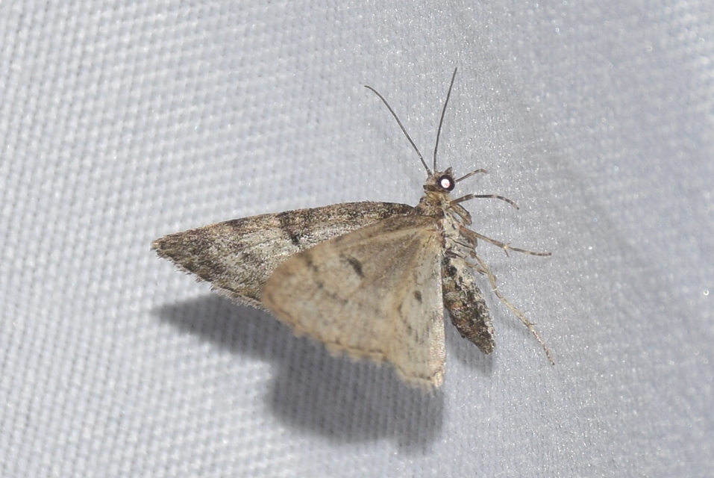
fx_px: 4169
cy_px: 239
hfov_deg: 9.8
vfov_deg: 6.6
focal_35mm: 210
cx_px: 357
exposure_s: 1/160
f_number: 13
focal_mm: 140
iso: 100
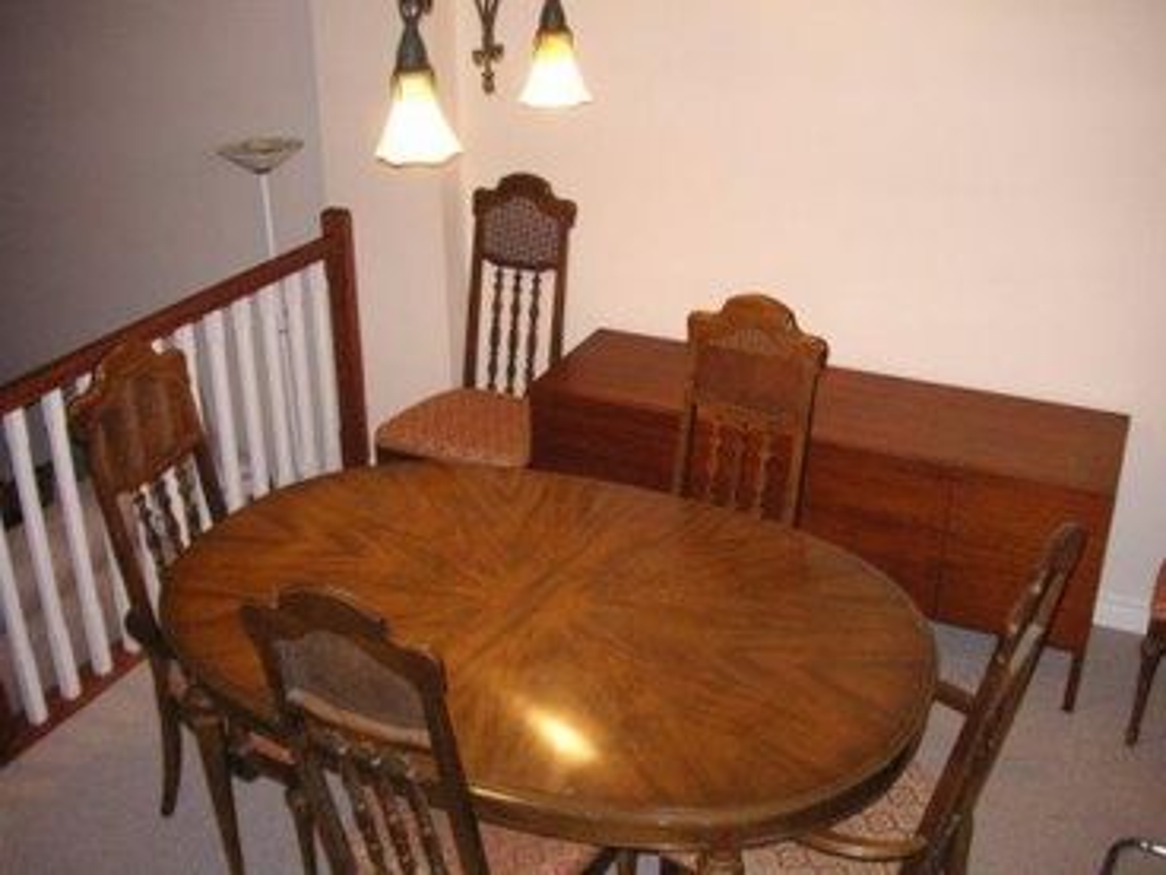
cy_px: 438
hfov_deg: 50.1
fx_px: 1246
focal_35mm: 37
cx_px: 583
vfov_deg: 38.7
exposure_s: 1/45
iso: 160
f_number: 2.8
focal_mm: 6.1
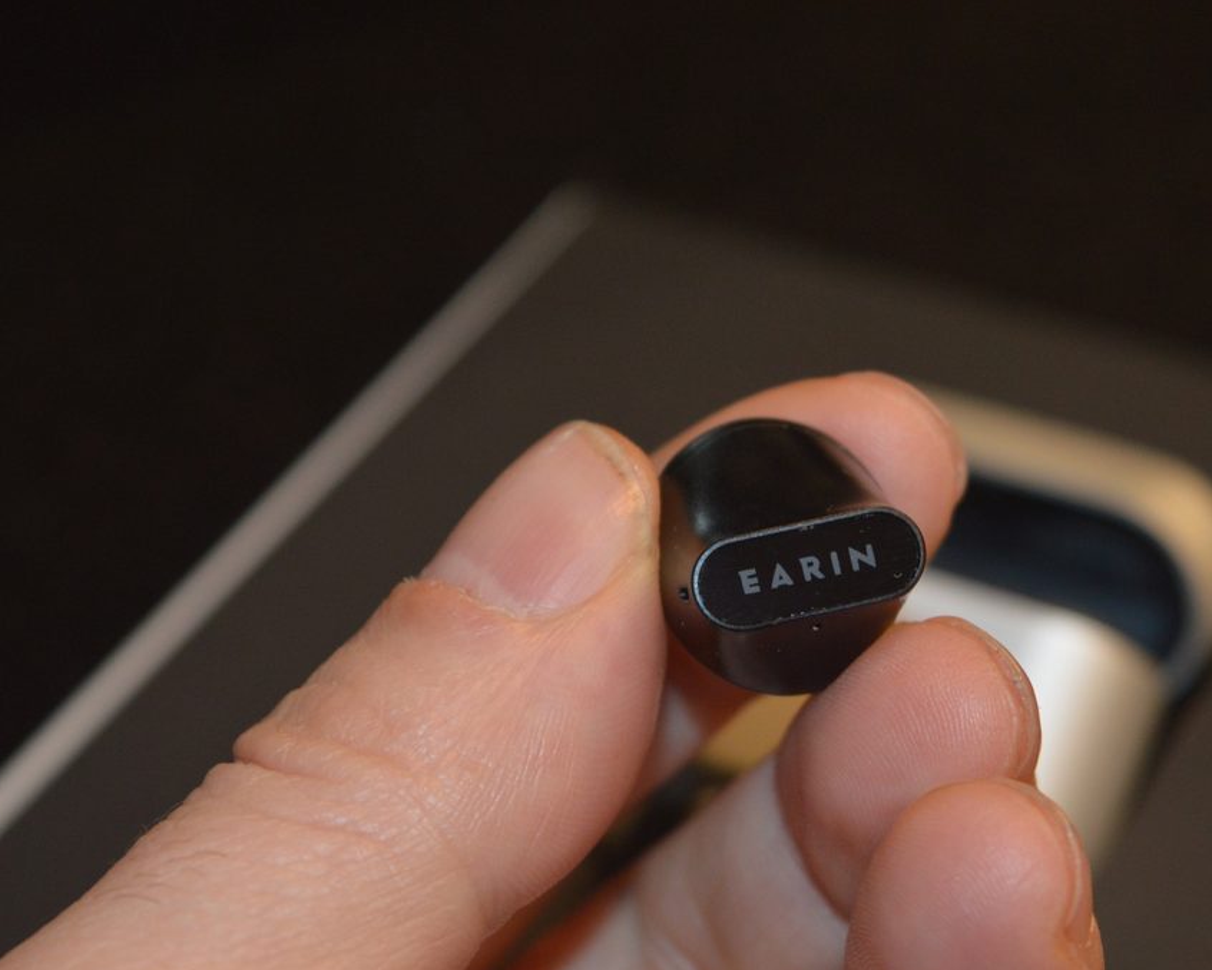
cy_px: 570
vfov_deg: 14.0
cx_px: 791
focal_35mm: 110
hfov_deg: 17.5
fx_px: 3934
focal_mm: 55
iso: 800
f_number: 5.6
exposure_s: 1/30
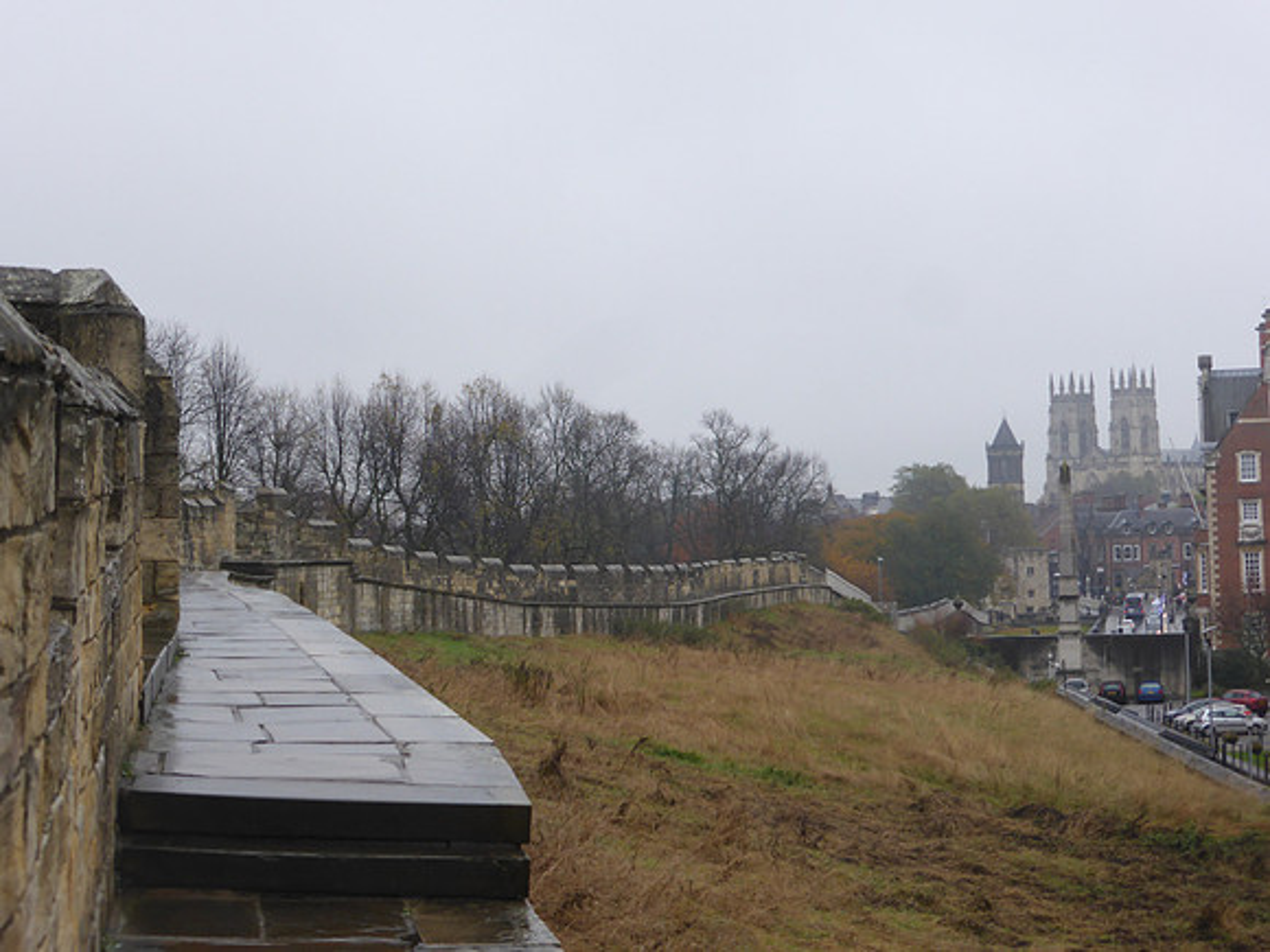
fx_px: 2385
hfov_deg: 29.8
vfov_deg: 22.6
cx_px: 635
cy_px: 476
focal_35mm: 65
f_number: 4.8
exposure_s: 1/60
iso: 100
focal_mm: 11
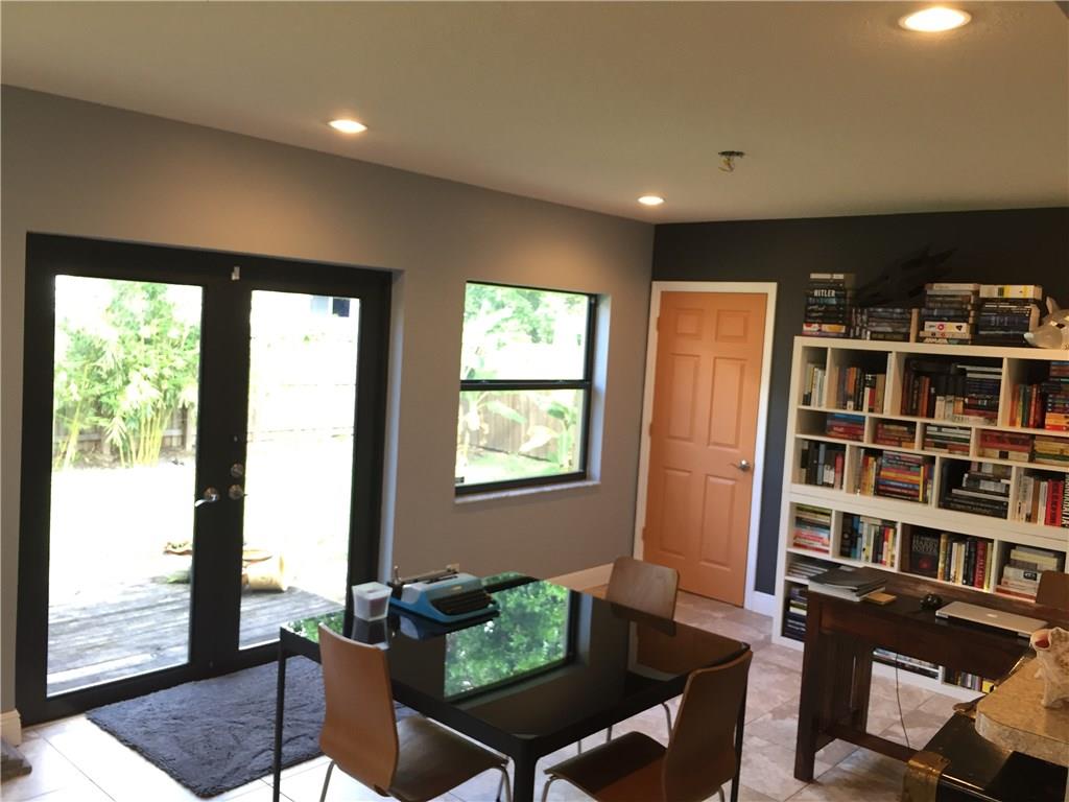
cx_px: 534
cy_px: 401
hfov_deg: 61.7
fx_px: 896
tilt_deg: -4.4
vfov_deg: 48.2
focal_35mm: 29
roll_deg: -4.2
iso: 64
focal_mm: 4.15
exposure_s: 1/30
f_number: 2.2
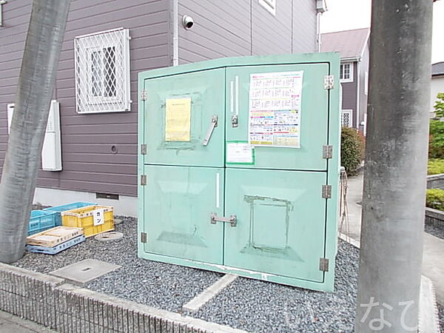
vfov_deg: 49.7
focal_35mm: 28
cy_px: 166
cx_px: 222
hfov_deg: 63.4
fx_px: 359
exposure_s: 1/400
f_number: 2.7
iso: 80
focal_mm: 4
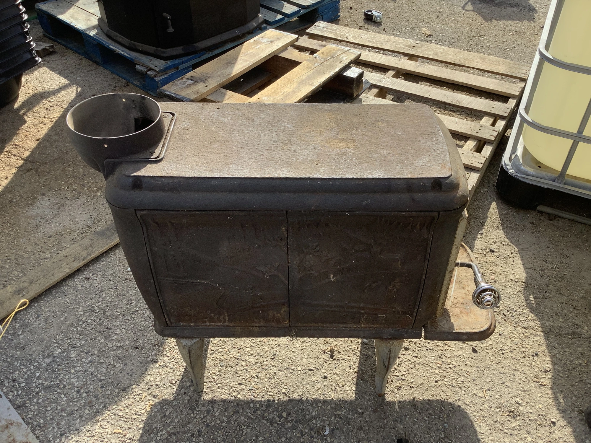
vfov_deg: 45.4
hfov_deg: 58.4
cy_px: 222
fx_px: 529
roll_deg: -0.2
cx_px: 296
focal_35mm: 31
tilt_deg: -41.3
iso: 25
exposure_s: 1/604
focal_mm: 3.3
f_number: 2.4
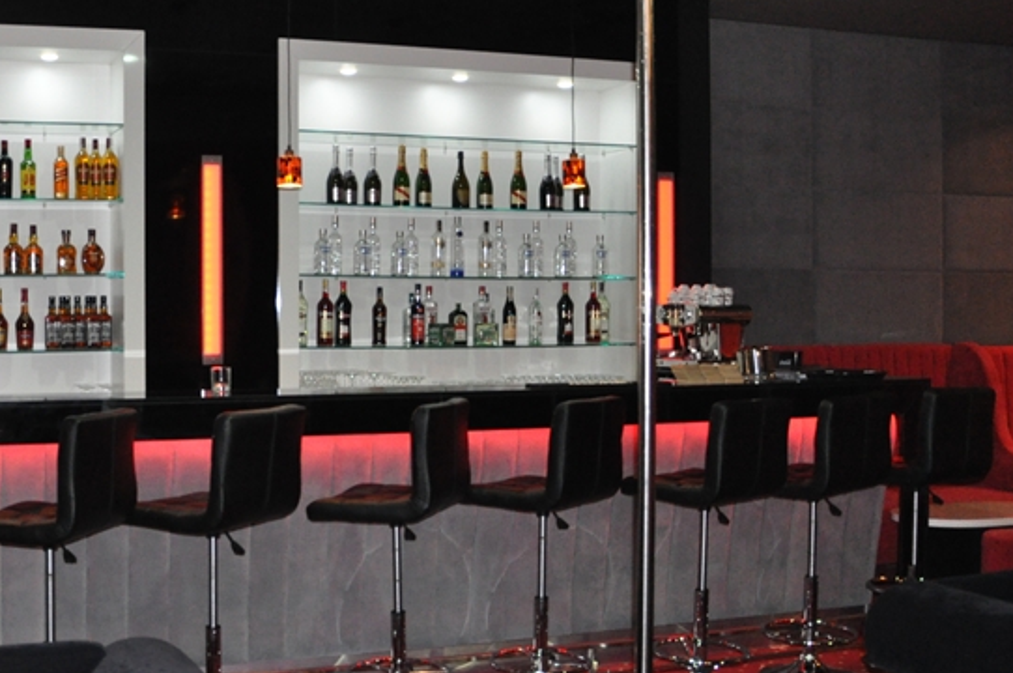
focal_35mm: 45
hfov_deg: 42.4
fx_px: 1265
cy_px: 346
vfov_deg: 29.8
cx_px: 259
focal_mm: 18
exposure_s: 1/60
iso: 1600
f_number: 3.5
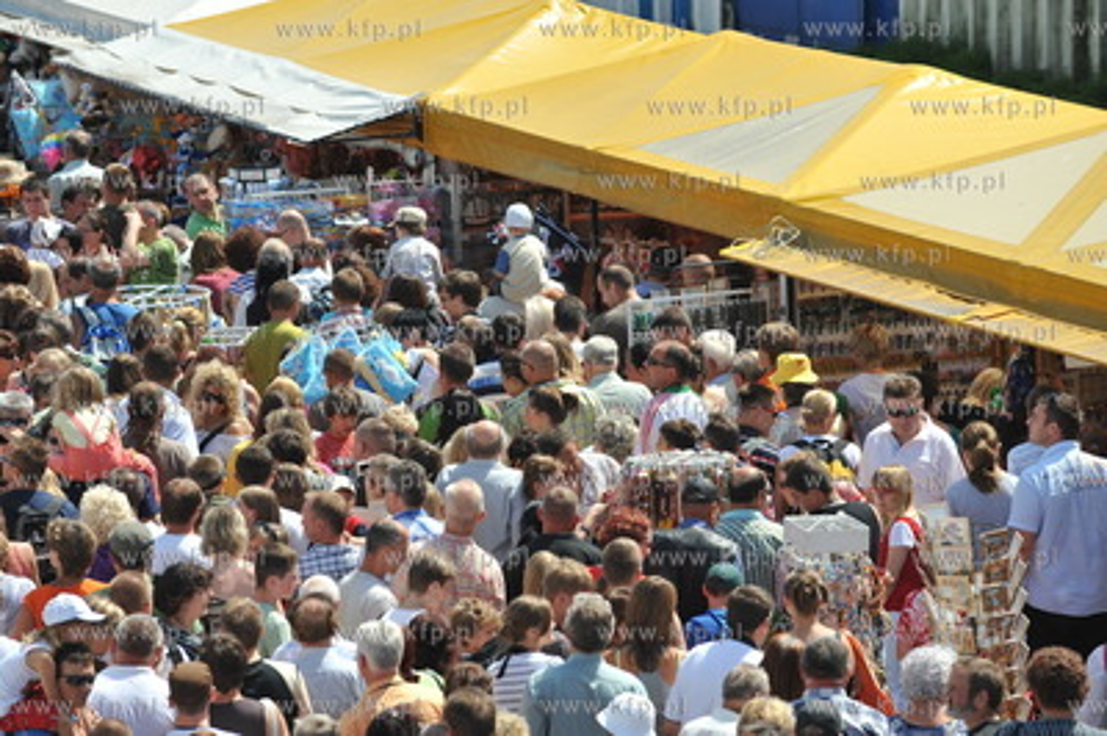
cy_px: 368
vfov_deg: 6.9
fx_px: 6145
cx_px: 554
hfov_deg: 10.3
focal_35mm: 200
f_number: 7.1
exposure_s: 1/1250
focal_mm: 200
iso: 400
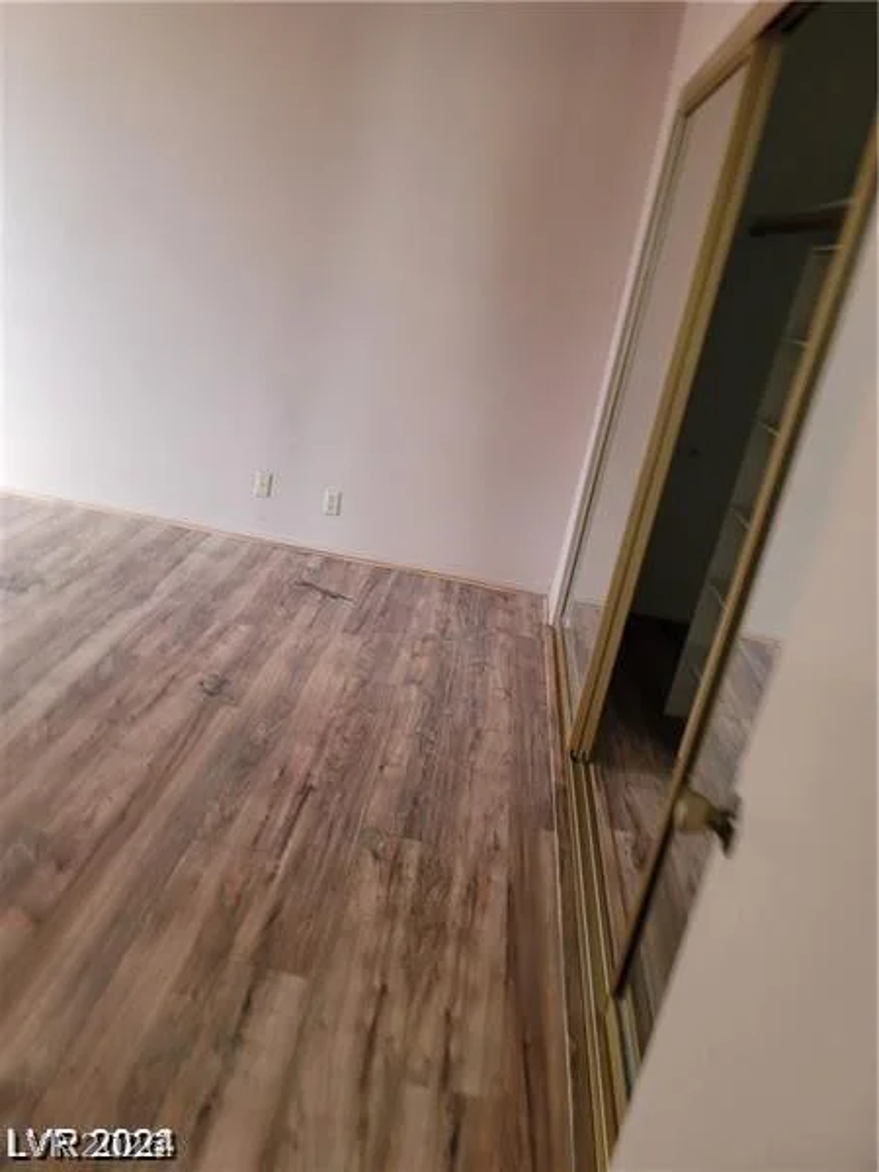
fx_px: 846
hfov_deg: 54.9
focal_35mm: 25
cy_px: 586
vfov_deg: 69.4
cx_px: 440
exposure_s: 1/40
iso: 250
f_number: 1.8
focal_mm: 7
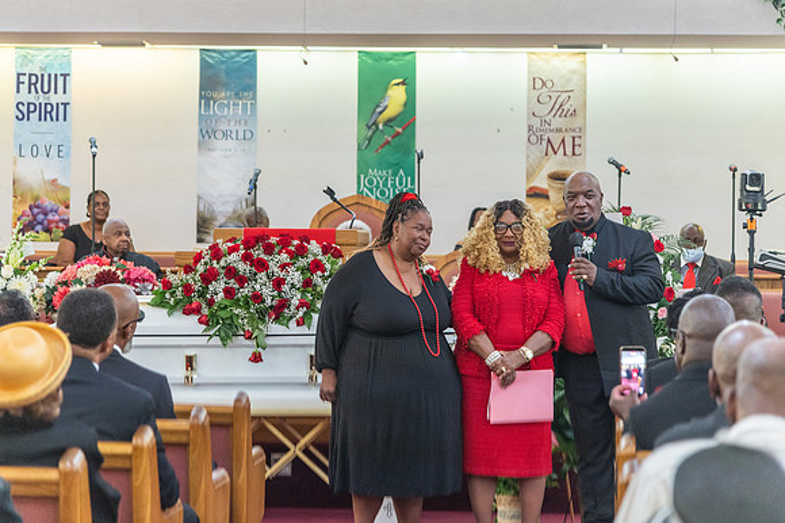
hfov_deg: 19.2
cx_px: 392
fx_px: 2325
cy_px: 262
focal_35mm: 107
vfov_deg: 12.8
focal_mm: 105
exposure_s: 1/100
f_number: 4
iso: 1600
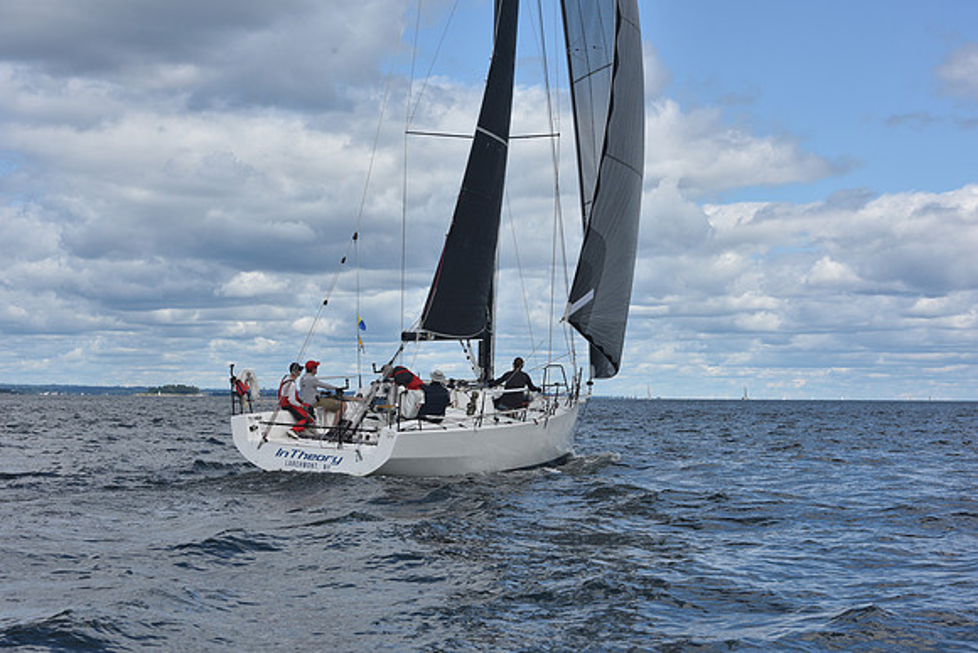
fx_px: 1902
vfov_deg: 19.5
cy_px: 326
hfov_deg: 28.8
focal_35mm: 70
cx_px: 489
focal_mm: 70
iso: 250
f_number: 10
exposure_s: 1/800
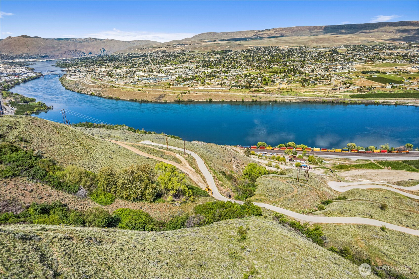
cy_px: 140
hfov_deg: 78.6
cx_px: 210
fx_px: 256
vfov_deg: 57.2
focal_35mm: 22
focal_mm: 8.38
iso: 100
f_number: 2.8
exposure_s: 1/2000
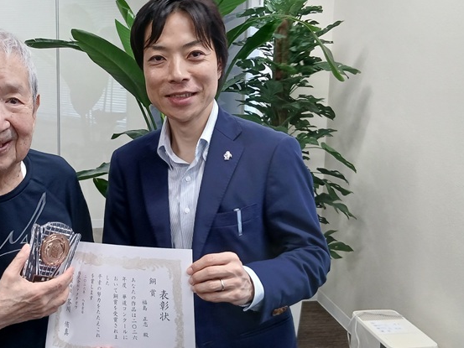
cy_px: 153
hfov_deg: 39.6
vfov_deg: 30.9
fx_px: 630
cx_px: 129
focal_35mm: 47
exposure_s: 1/50
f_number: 1.8
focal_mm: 3.86
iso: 125
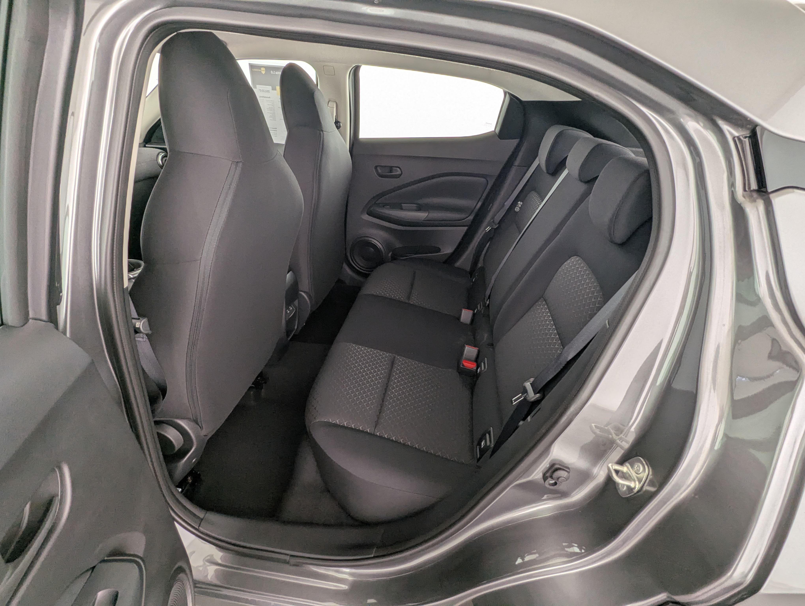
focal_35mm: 16
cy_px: 303
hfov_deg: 94.4
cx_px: 402
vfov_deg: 78.2
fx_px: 373
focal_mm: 2.35
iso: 68
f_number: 2.2
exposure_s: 1/63.9
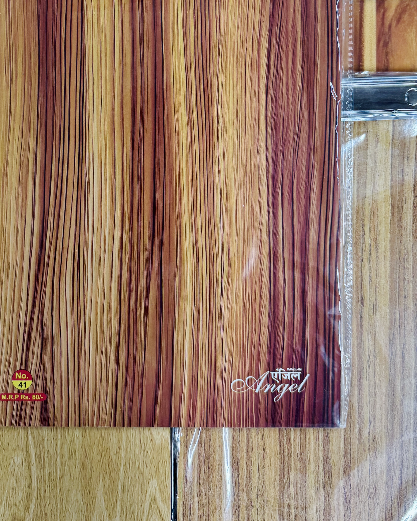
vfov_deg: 44.6
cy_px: 147
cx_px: 161
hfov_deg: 37.2
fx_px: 617
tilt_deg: -88.4
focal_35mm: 40
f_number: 1.78
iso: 160
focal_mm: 6.76
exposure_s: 1/100
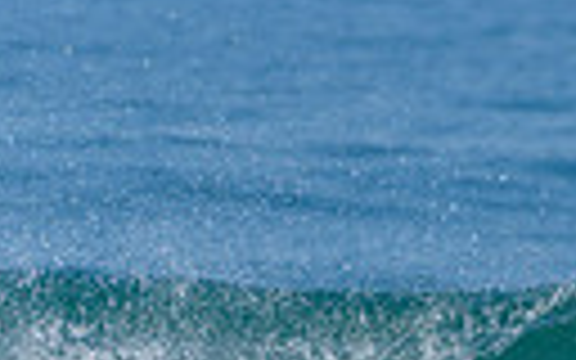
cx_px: 742
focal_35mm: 2303
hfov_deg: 0.9
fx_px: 36152
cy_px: 484
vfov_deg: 0.6
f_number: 5.6
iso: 180
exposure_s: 1/2000
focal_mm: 500
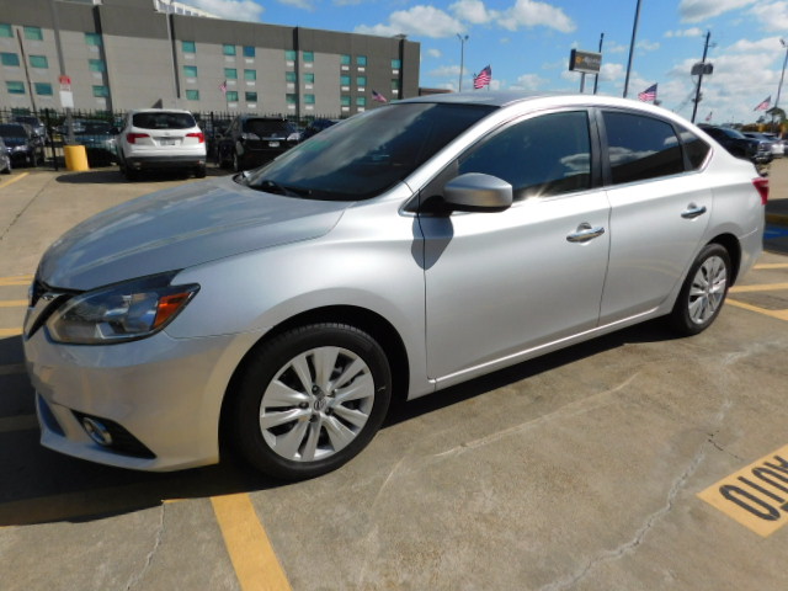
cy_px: 296
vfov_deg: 58.9
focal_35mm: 23
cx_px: 394
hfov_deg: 73.9
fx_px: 524
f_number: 6
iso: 125
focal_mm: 4
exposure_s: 1/1000
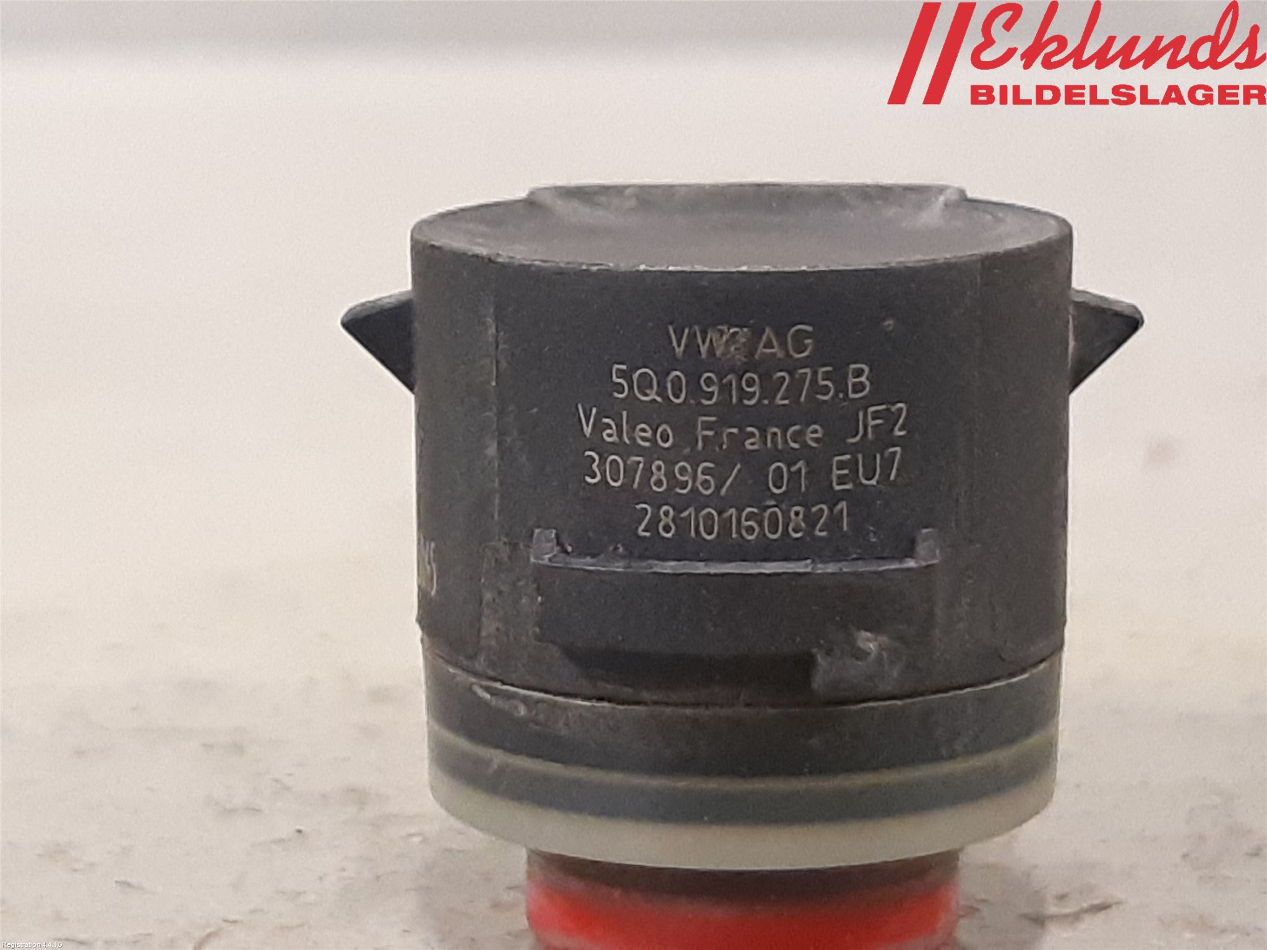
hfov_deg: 67.3
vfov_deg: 53.1
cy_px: 475
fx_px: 952
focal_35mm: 26
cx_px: 634
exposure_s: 1/50
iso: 320
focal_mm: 3.93
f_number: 1.7
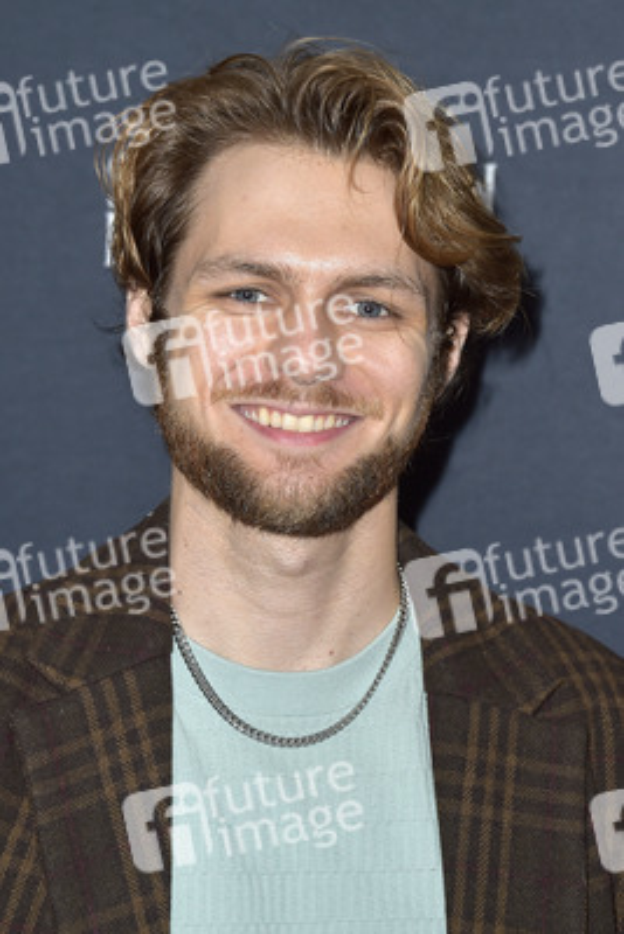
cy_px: 467
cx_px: 312
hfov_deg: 13.7
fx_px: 2598
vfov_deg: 20.4
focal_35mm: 100
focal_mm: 100
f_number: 6.3
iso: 250
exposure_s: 1/250
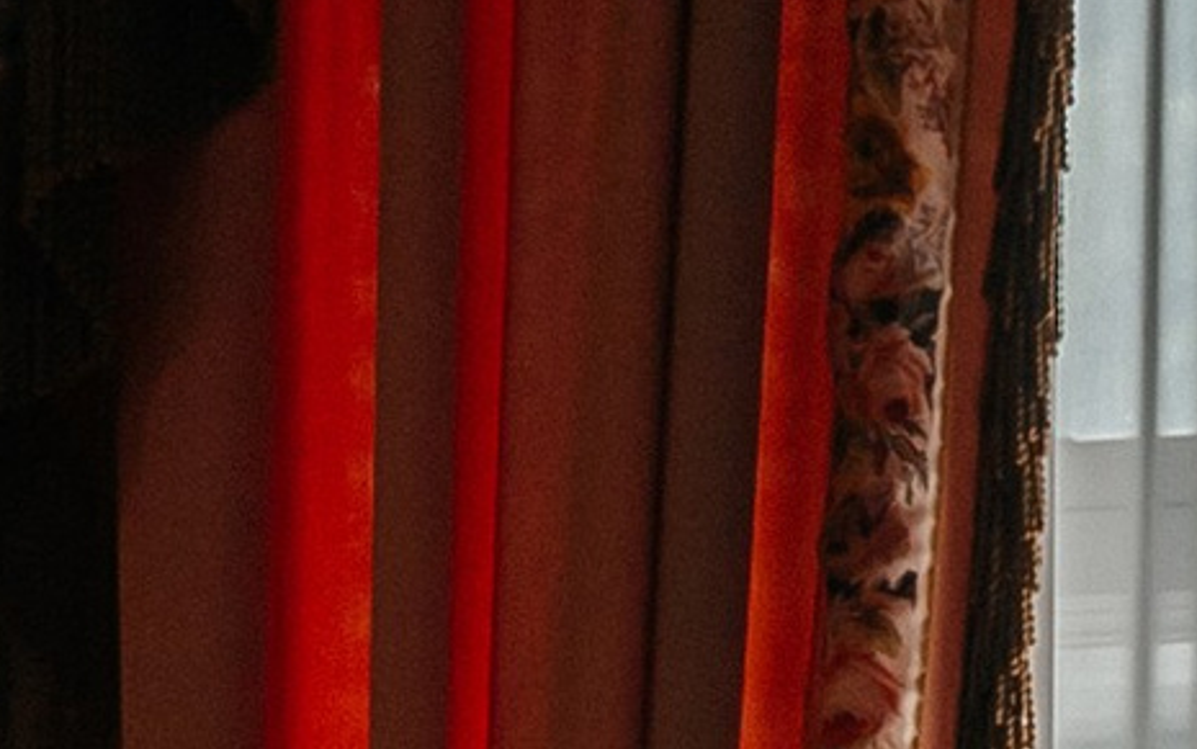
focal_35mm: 202
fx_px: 6592
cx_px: 1382
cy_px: 3472
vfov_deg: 5.3
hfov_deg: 10.2
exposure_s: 1/160
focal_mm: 24
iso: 160
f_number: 4
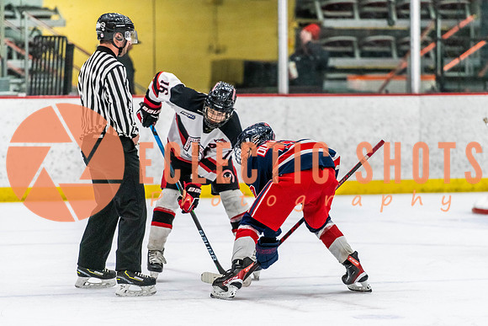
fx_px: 3091
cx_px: 278
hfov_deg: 9.0
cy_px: 186
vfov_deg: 6.0
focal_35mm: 228
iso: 2800
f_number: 2.8
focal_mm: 200
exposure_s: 1/640
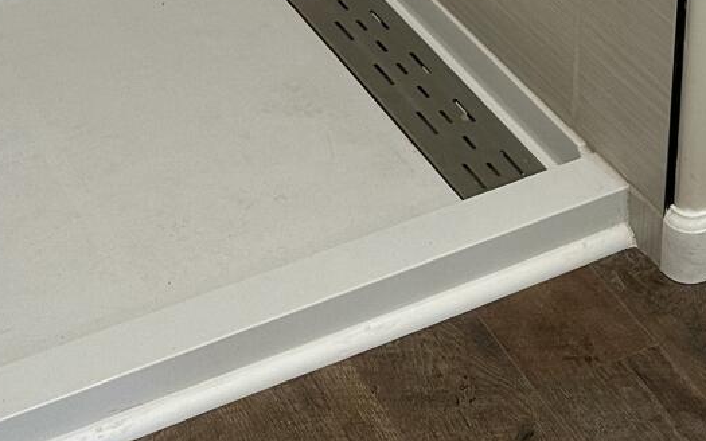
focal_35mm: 97
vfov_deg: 11.4
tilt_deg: -11.7
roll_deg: -1.7
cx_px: 538
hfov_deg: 21.2
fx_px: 1866
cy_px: -590
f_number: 1.78
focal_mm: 6.86
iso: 160
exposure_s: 1/120
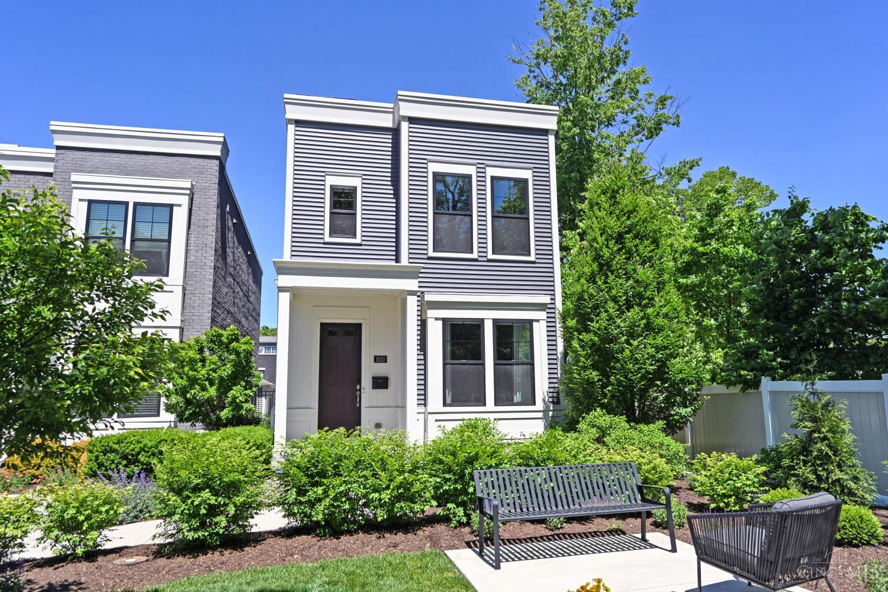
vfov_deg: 55.1
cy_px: 296
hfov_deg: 76.1
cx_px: 444
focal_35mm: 23
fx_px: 567
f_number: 7.1
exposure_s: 1/400
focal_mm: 23
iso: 100
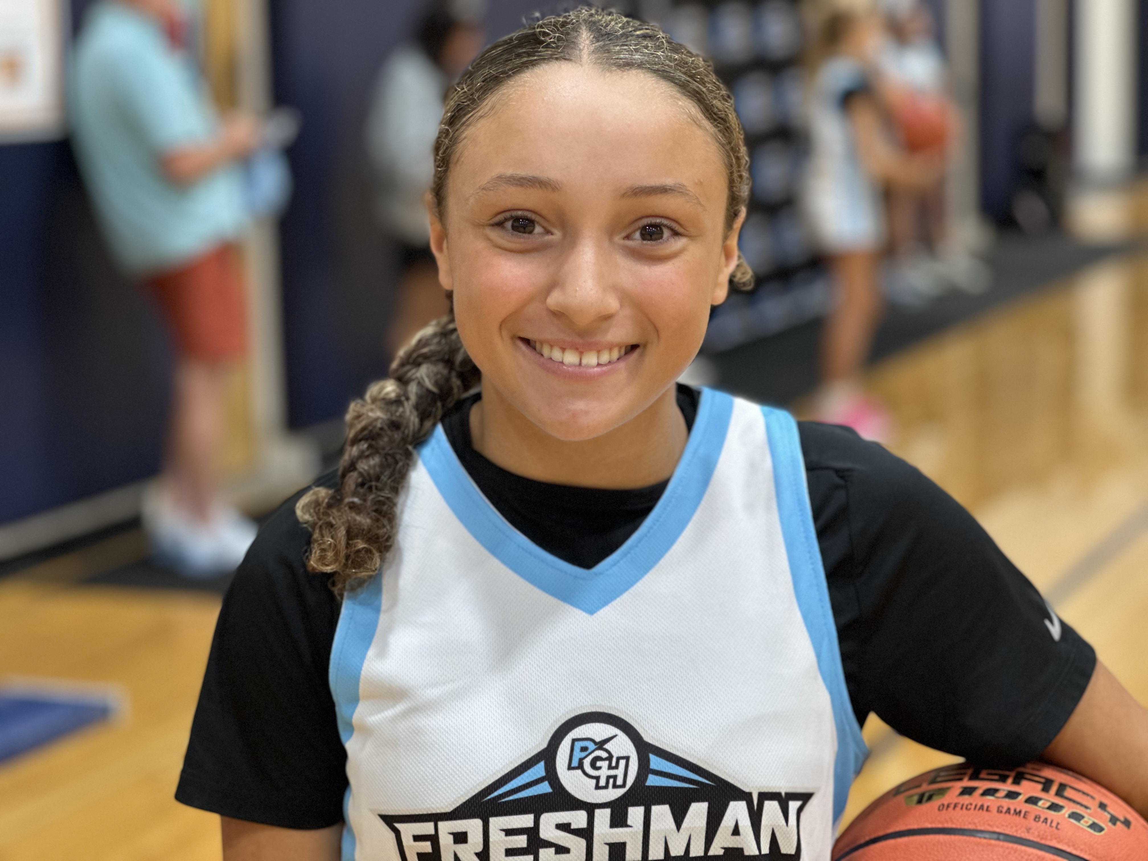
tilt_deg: -9.2
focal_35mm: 77
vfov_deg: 19.1
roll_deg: +1.8
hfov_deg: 25.3
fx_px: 2554
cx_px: 574
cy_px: 430
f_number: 2.8
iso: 250
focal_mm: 9
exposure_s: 1/85
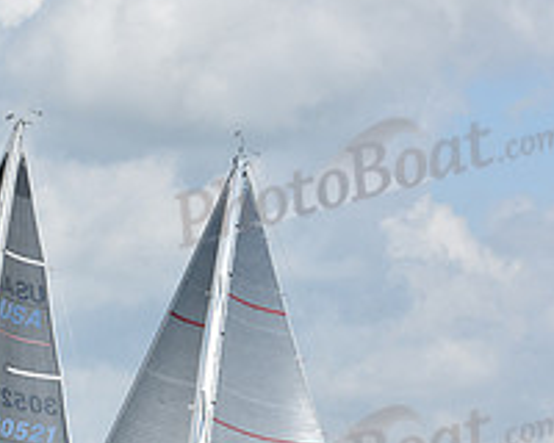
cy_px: 359
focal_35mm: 305
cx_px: 33
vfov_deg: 5.1
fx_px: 5001
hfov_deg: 6.3
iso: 250
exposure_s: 1/1250
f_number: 7.1
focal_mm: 112
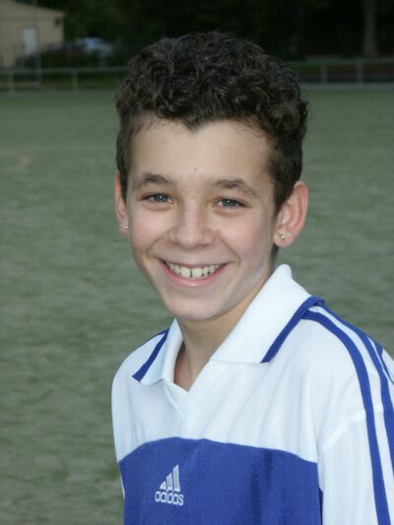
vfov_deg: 14.4
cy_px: 262
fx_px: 2078
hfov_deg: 10.8
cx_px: 197
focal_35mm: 137
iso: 200
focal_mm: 34.64
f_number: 4.5
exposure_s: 1/500
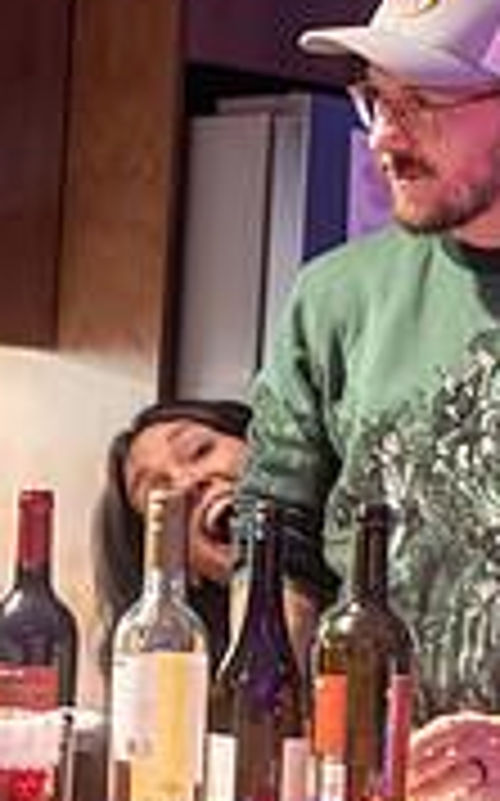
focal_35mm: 153
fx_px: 3341
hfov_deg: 8.5
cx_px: 428
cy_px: 515
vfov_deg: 13.7
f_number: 4
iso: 2500
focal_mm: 46
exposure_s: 1/50
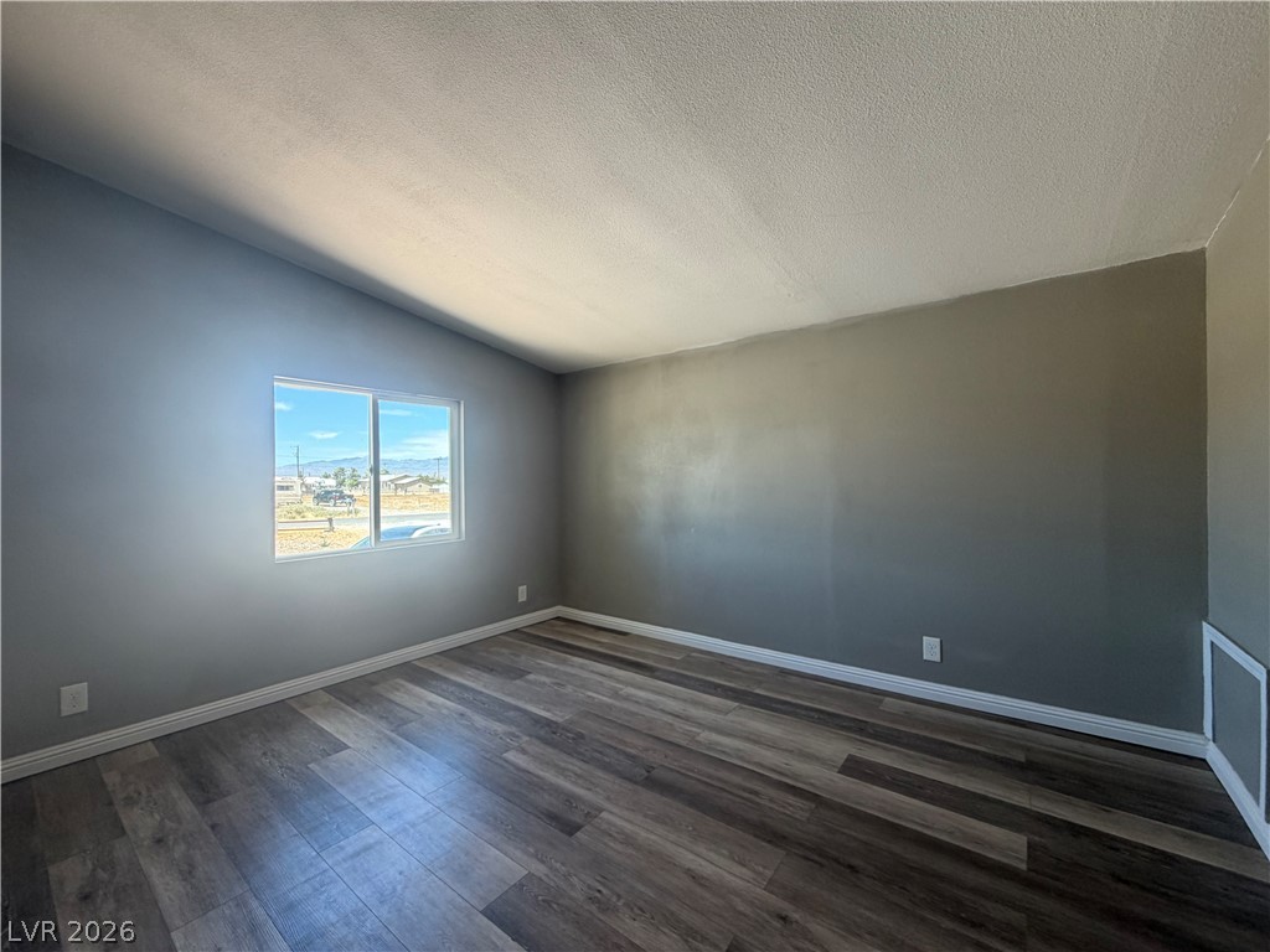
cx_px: 635
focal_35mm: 14
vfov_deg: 85.7
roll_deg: +0.2
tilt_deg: +0.4
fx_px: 514
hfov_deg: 102.1
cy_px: 476
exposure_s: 1/121
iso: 125
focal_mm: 2.22
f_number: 2.2
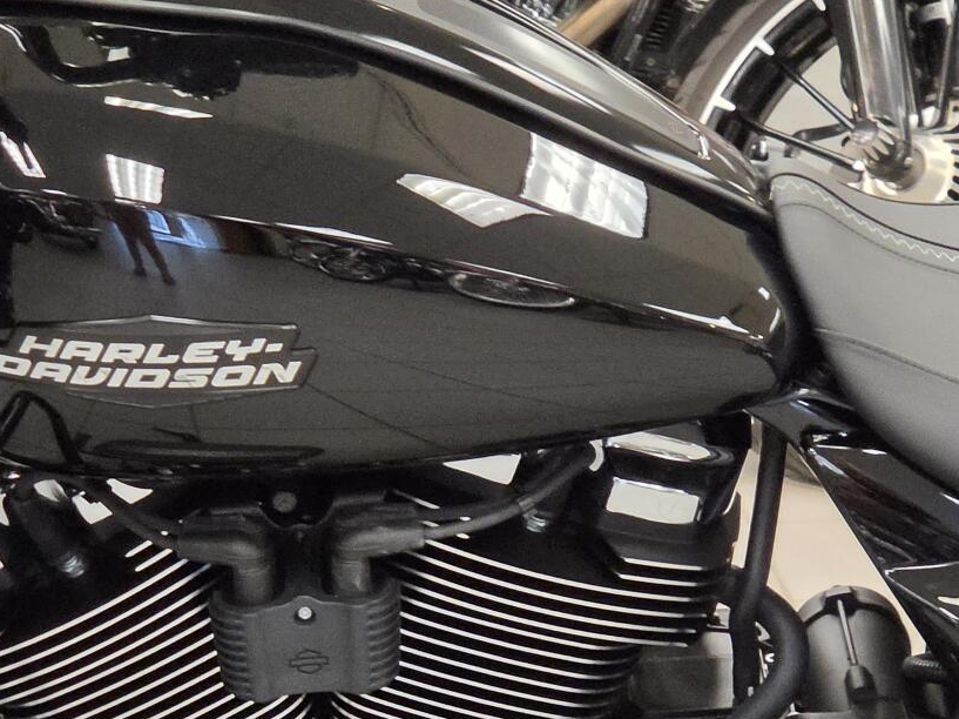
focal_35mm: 169
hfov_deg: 11.7
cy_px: 758
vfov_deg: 8.7
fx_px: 4680
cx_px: 500
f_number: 2.4
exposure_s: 1/60
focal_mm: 7
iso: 320
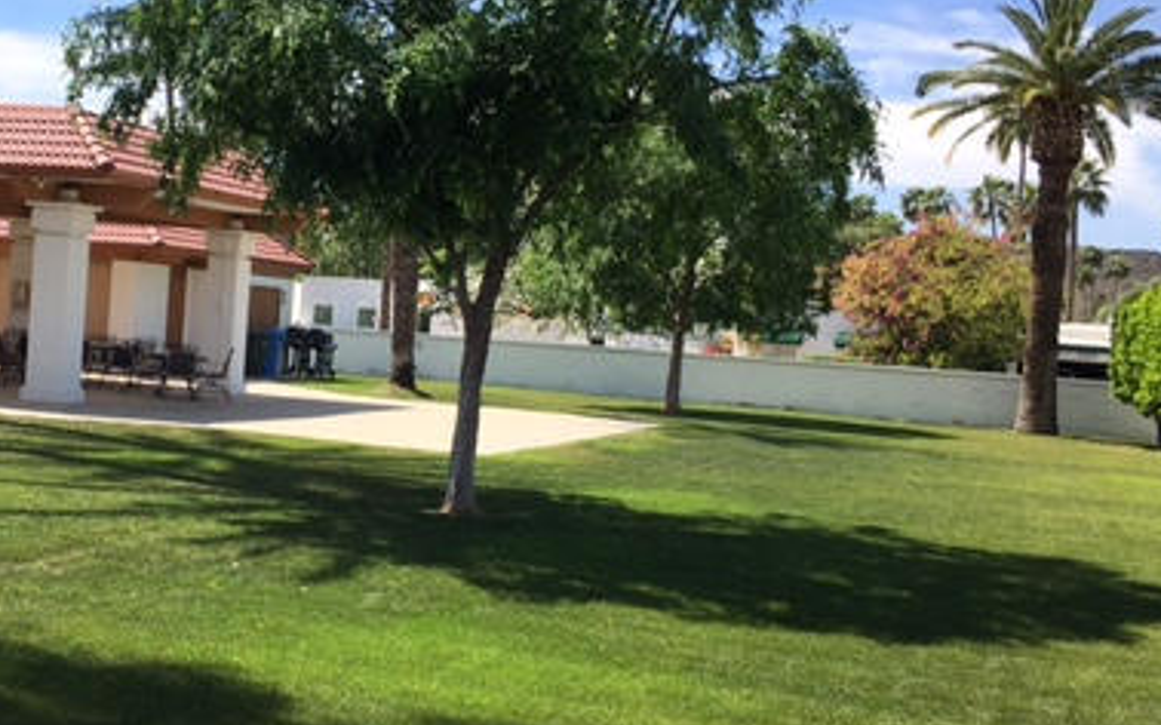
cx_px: 313
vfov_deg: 24.9
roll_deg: -4.4
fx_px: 1645
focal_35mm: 52
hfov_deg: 38.0
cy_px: 366
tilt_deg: -1.0
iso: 25
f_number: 2.2
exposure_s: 1/1282
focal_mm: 4.15
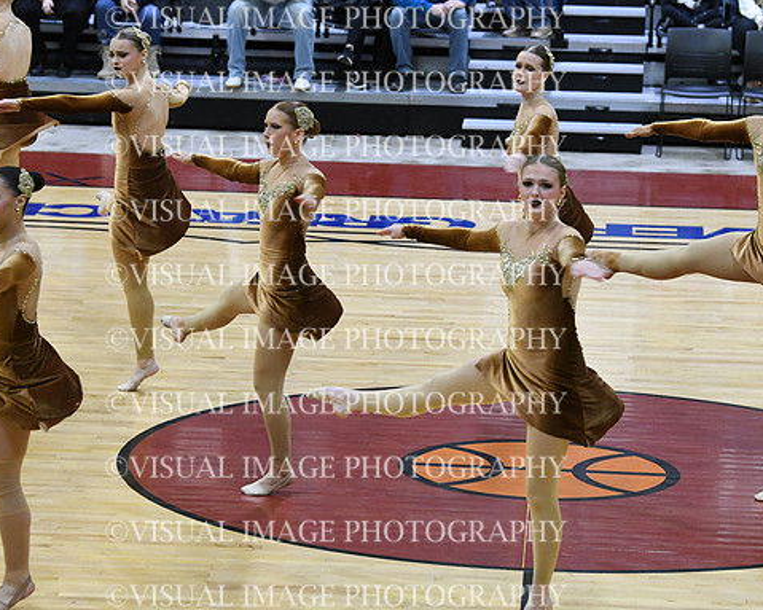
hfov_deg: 11.1
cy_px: 307
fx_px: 3928
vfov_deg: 8.9
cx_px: 336
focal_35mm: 174
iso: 5000
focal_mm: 102
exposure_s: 1/400
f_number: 4
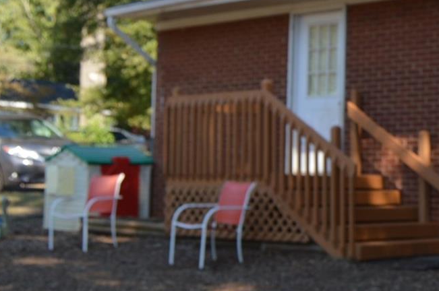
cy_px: 97
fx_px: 1035
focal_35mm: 85
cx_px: 531
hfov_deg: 22.1
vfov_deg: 16.0
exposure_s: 1/200
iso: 100
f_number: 5
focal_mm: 18
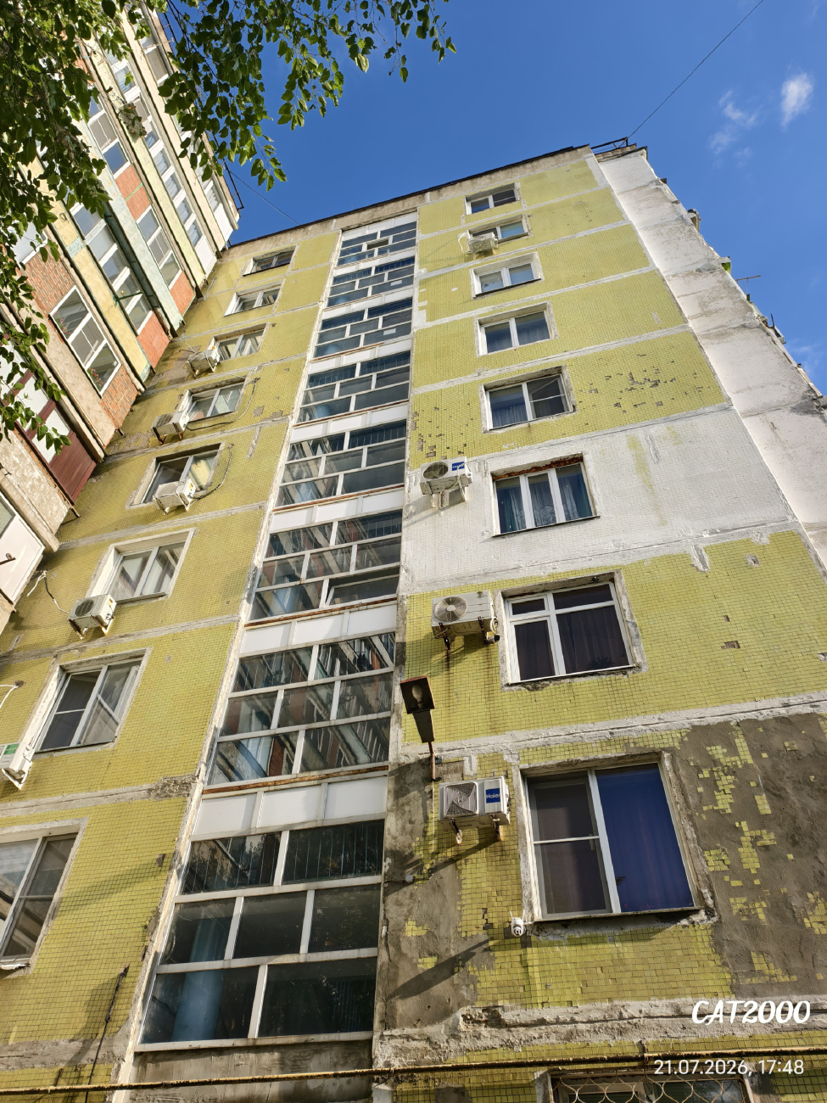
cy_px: 552
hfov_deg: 58.9
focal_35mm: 23
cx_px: 414
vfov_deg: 73.9
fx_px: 733
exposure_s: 1/2203
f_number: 1.57
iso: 72
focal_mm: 6.54
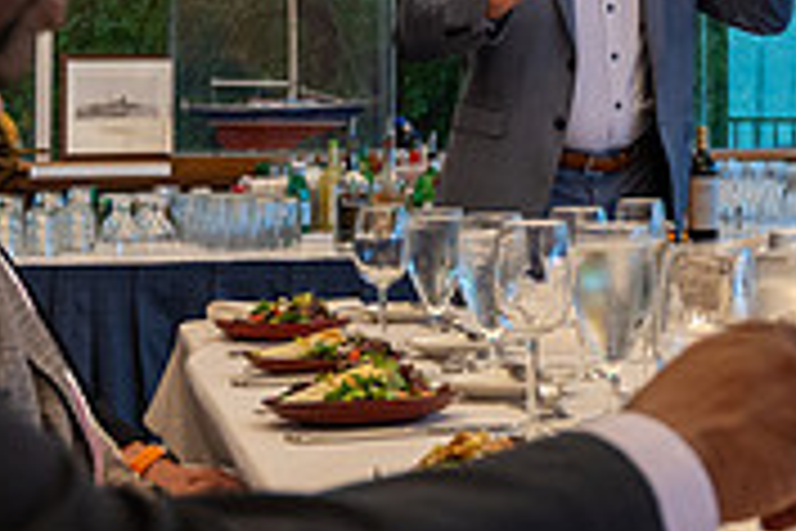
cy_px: -43
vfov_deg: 13.3
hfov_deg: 19.7
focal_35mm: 101
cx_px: 779
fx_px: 2233
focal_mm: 27.5
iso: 2000
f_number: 4
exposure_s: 1/125
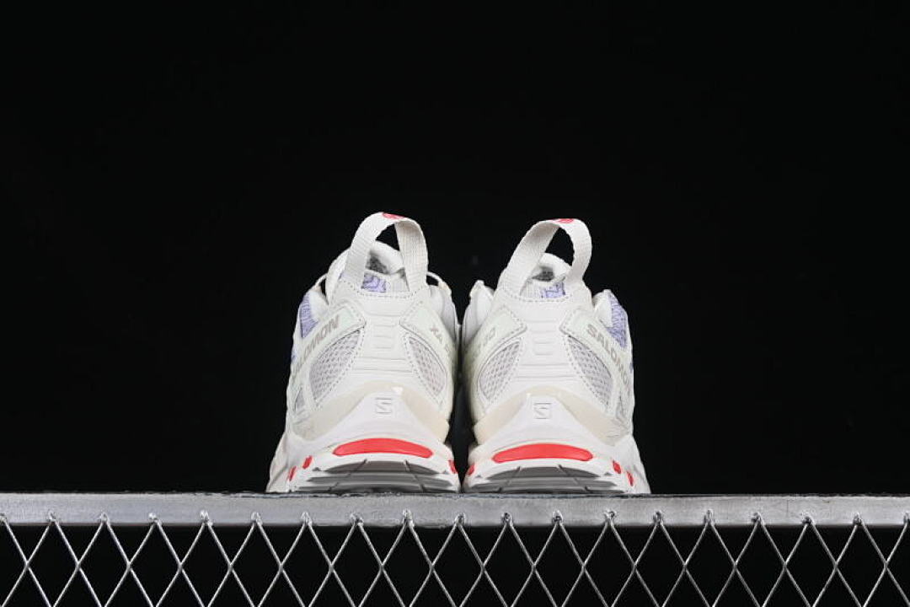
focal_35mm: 75
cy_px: 304
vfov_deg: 18.2
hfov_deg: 27.0
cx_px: 455
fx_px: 1896
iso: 160
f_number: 8
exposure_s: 1/80
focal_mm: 50
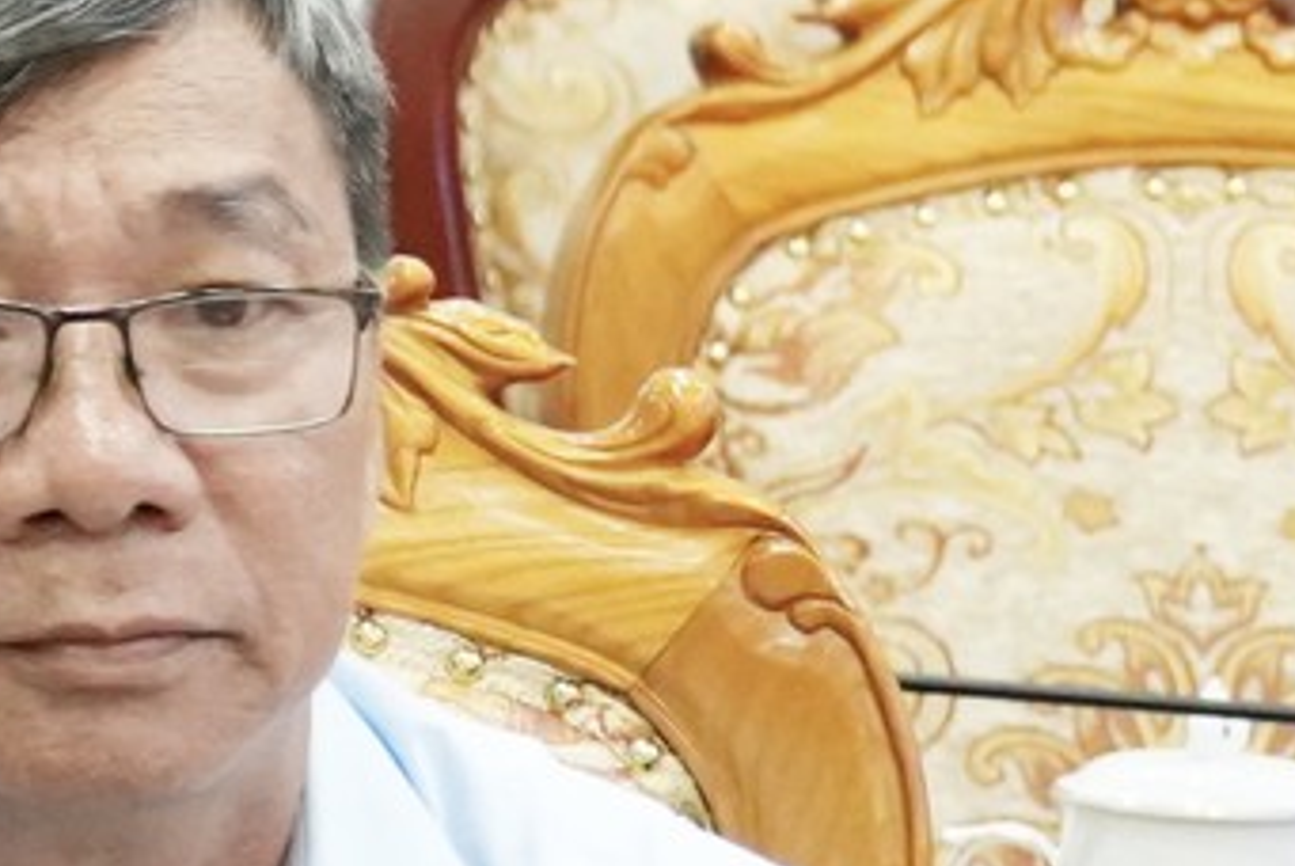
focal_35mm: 304
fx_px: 10936
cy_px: 13
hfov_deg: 6.2
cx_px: -2734
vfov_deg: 4.5
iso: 2000
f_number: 2.8
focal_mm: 27
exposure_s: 1/160
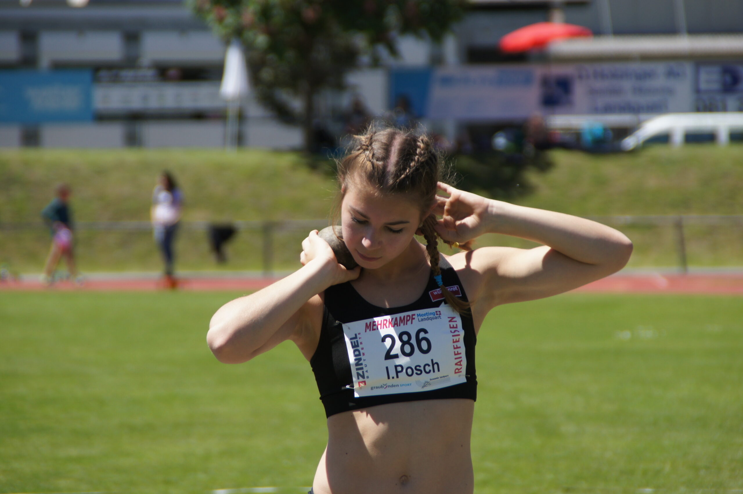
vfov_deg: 4.6
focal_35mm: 300
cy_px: 247
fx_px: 6187
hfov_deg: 6.9
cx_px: 372
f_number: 6.3
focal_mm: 200
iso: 125
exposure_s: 1/500
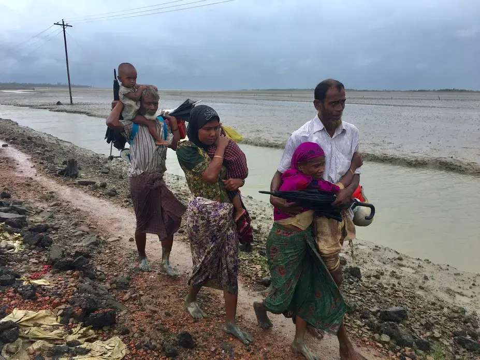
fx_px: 402
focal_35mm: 29
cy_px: 180
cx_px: 240
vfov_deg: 48.2
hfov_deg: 61.7
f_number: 2.2
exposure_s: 1/519
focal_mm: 4.15
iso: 25
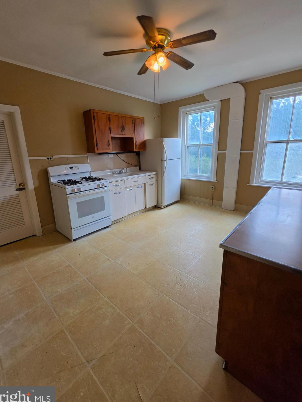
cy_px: 193
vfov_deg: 102.0
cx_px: 147
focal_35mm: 14
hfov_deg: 85.7
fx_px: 163
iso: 32
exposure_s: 1/120
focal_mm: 2.2
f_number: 1.9
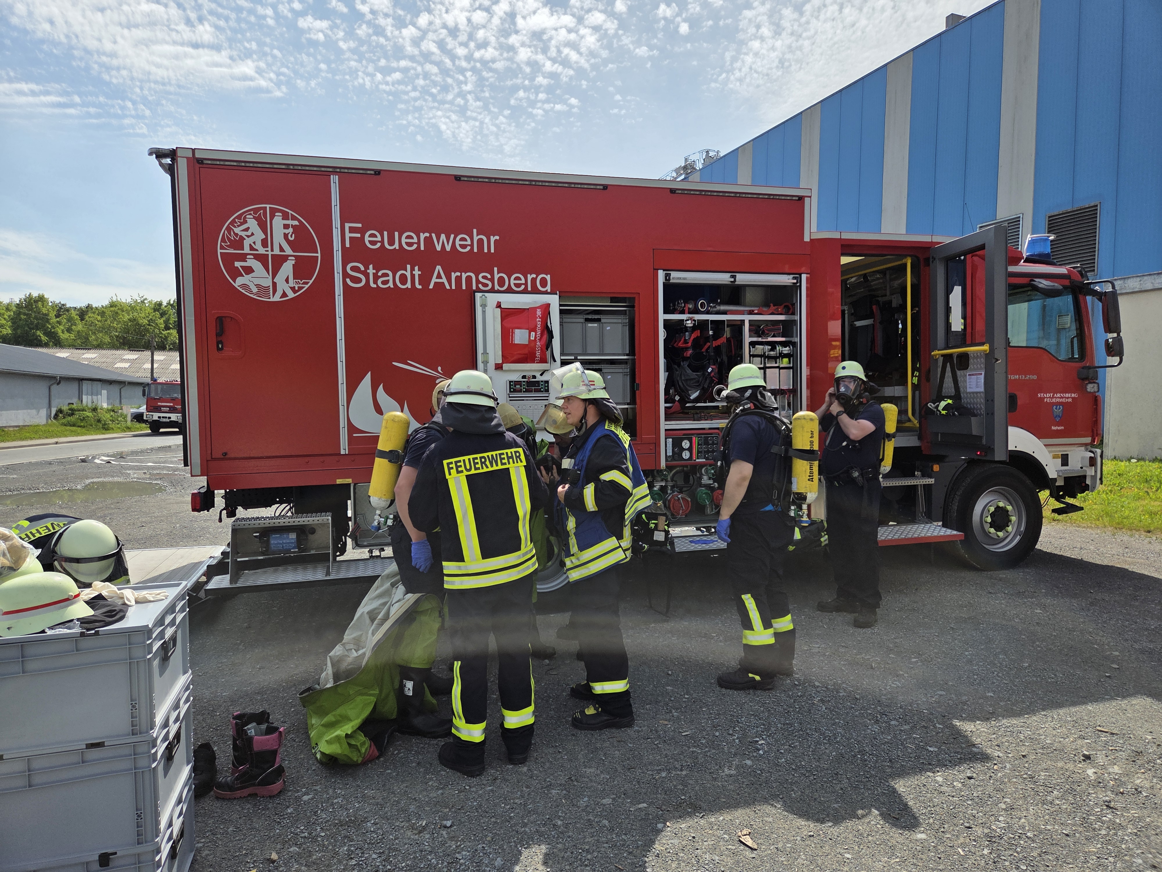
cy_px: 436
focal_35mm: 23
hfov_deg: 73.9
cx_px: 581
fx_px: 772
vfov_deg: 58.9
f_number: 1.8
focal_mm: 5.4
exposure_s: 1/7891
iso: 80
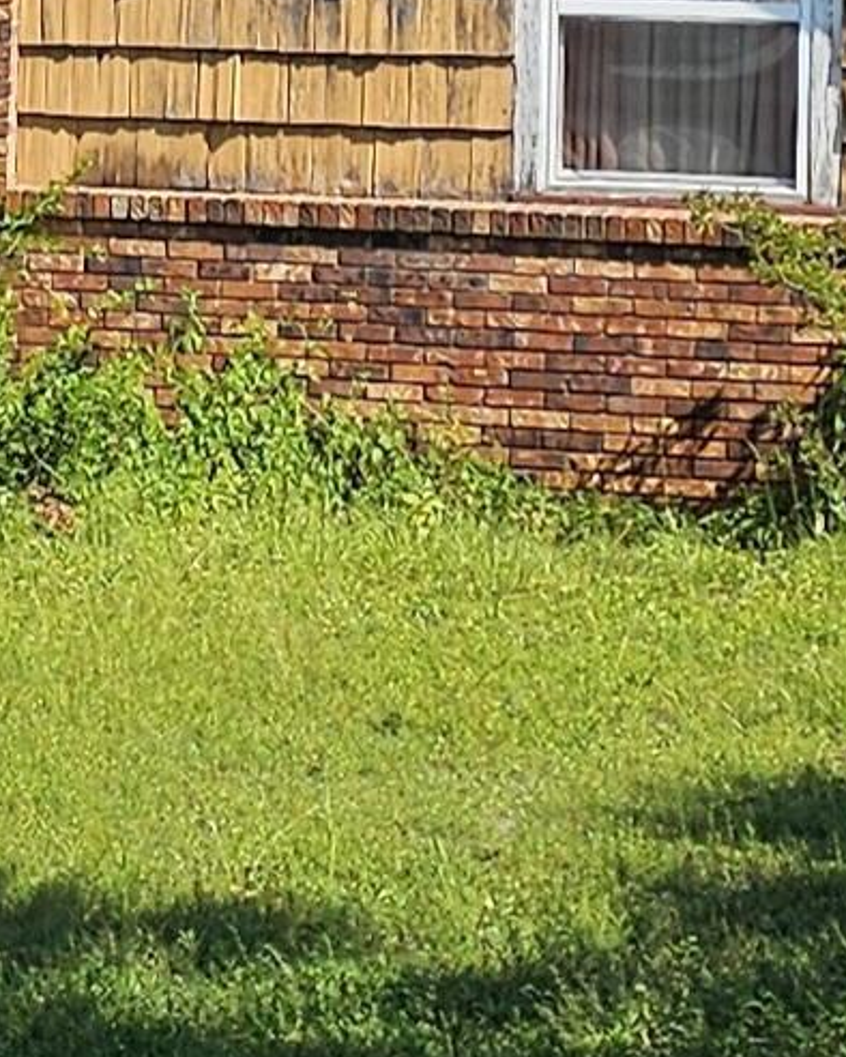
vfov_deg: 21.3
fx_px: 2721
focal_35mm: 87
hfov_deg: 16.3
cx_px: -371
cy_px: 35
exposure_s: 1/909
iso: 10
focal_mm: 6.3
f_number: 1.7
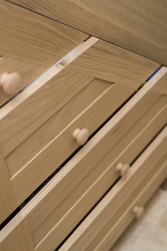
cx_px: 84
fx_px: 417
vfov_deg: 33.4
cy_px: 126
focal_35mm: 60
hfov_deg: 22.6
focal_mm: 60
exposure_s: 1/200
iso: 250
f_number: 4
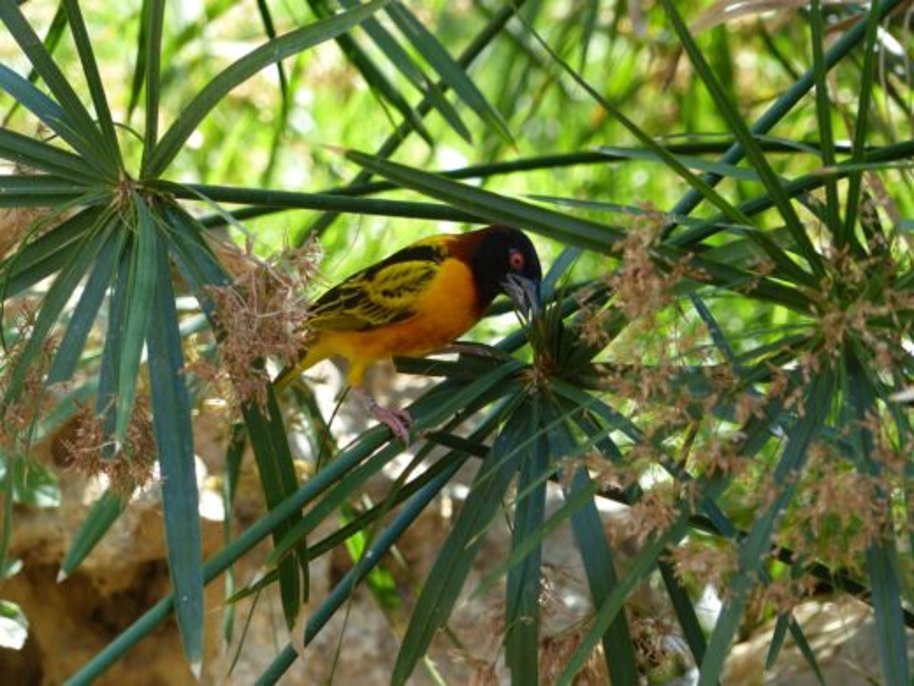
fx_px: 13228
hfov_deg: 4.0
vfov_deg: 3.0
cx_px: 457
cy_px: 343
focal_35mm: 501
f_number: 3.5
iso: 100
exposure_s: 1/125
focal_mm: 90.1
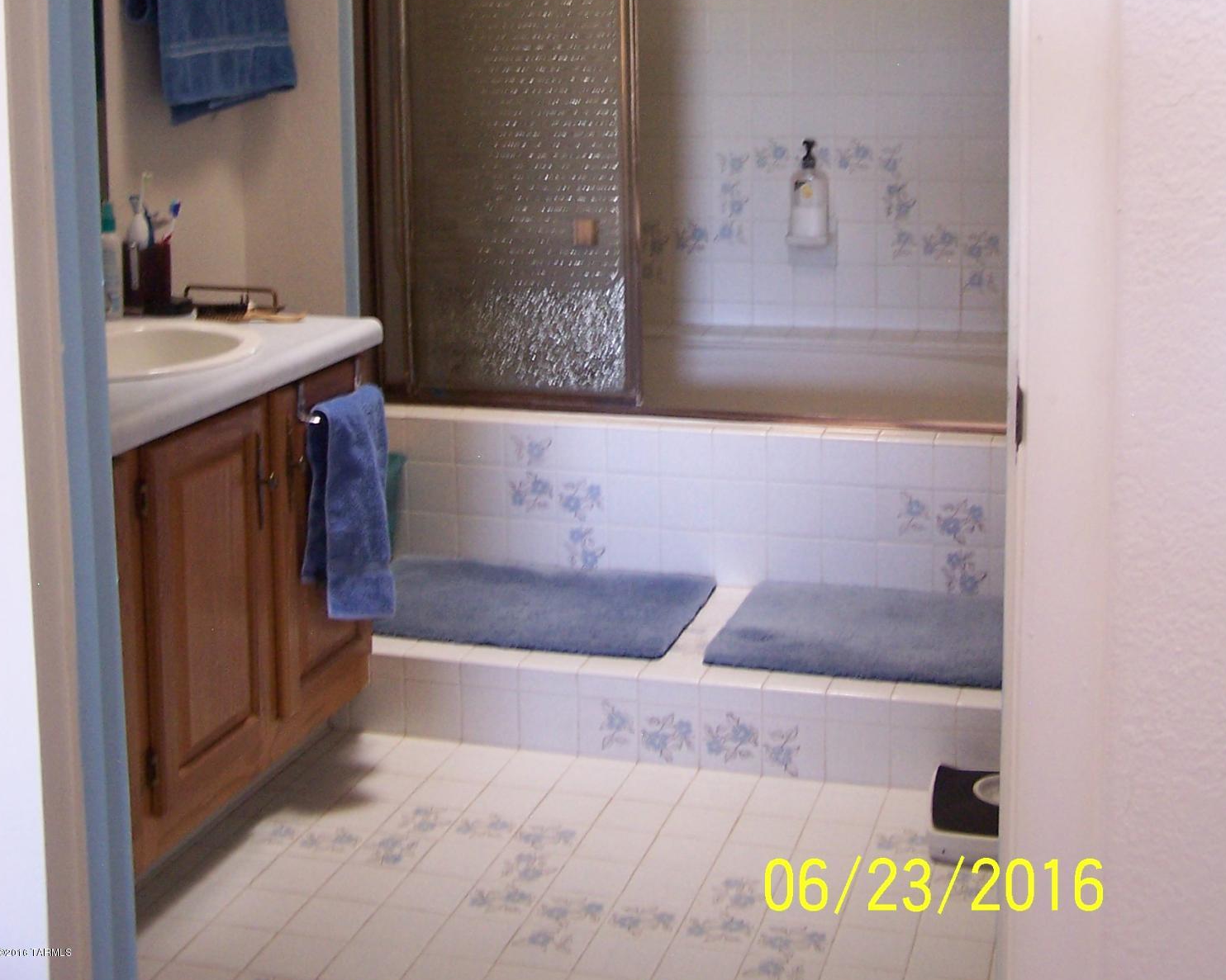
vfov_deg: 29.5
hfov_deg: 37.3
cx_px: 613
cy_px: 179
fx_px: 1814
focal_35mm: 50
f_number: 2.8
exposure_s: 1/10
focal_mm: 6.3
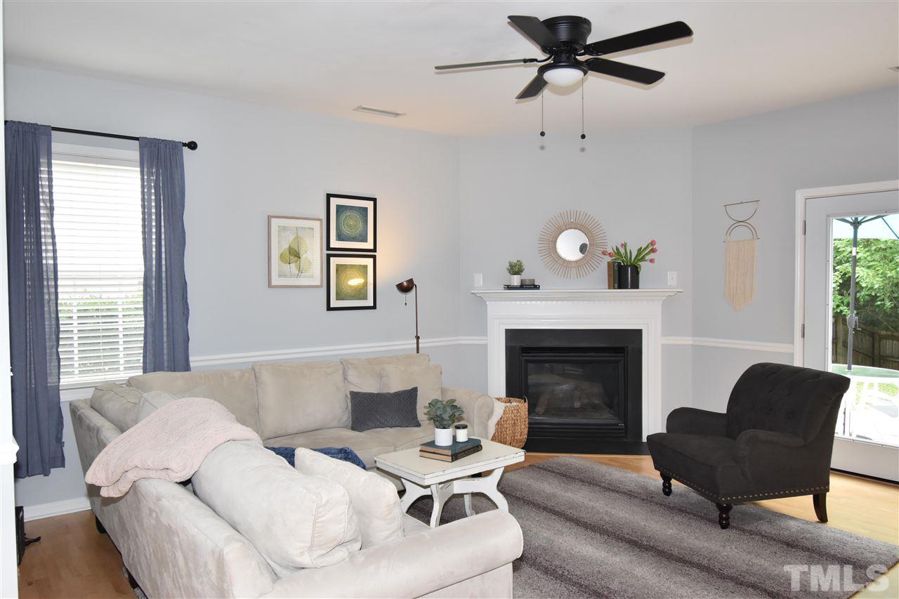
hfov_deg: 70.4
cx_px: 450
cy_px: 300
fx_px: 637
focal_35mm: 26
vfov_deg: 50.4
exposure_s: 1/125
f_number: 5.3
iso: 800
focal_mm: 17
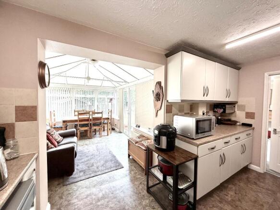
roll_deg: -0.7
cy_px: 105
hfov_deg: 102.1
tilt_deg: -1.6
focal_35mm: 14
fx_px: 113
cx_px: 140
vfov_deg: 85.7
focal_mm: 2.22
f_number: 2.2
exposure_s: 1/99
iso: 64
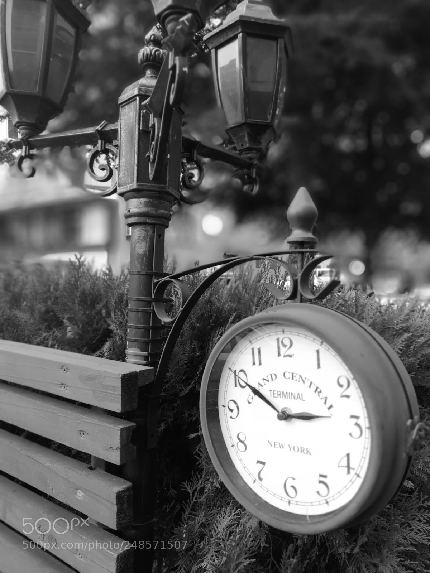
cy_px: 286
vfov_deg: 65.3
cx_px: 215
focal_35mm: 27
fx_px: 447
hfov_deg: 51.4
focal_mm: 3.95
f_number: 0.95
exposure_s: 1/50
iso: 125
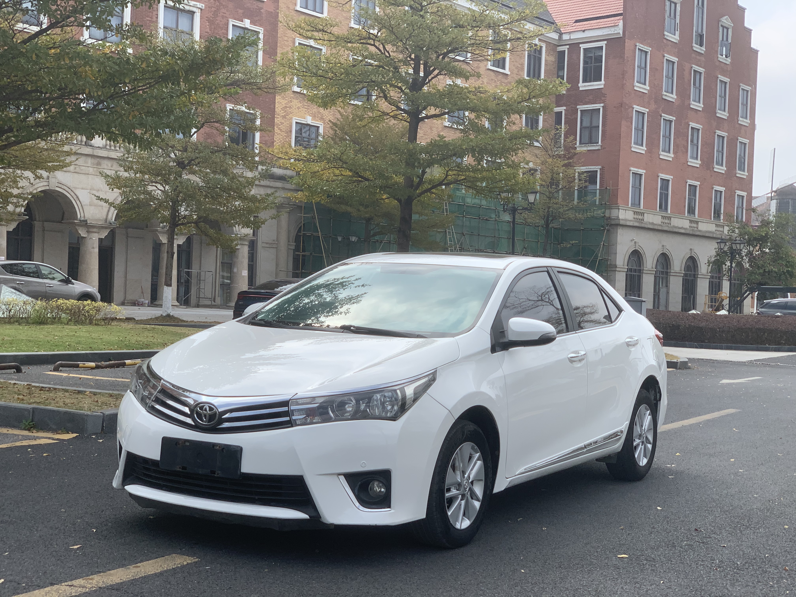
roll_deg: -2.5
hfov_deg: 36.8
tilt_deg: +0.8
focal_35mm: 52
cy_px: 298
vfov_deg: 28.0
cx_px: 398
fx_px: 1196
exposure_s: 1/922
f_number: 2.4
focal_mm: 6
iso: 16
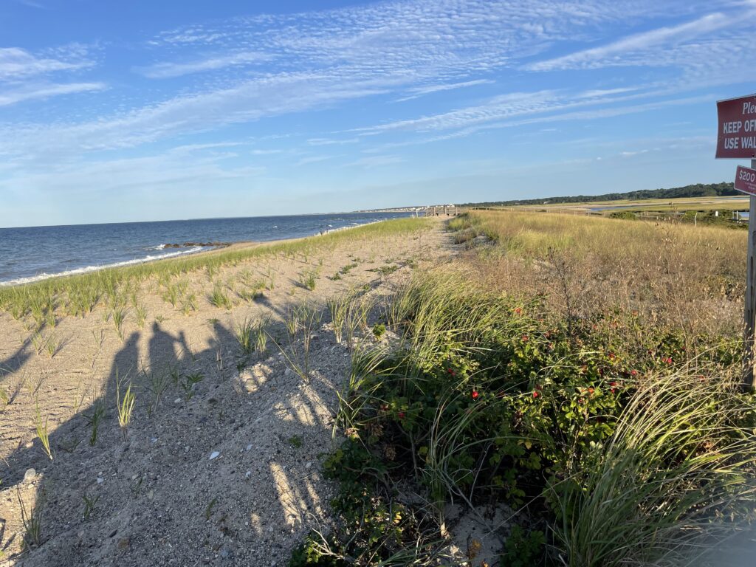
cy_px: 284
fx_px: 568
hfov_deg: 67.3
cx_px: 378
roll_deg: +2.6
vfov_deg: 53.1
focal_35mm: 26
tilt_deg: -5.3
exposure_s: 1/2618
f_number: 1.6
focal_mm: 4.2
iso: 32
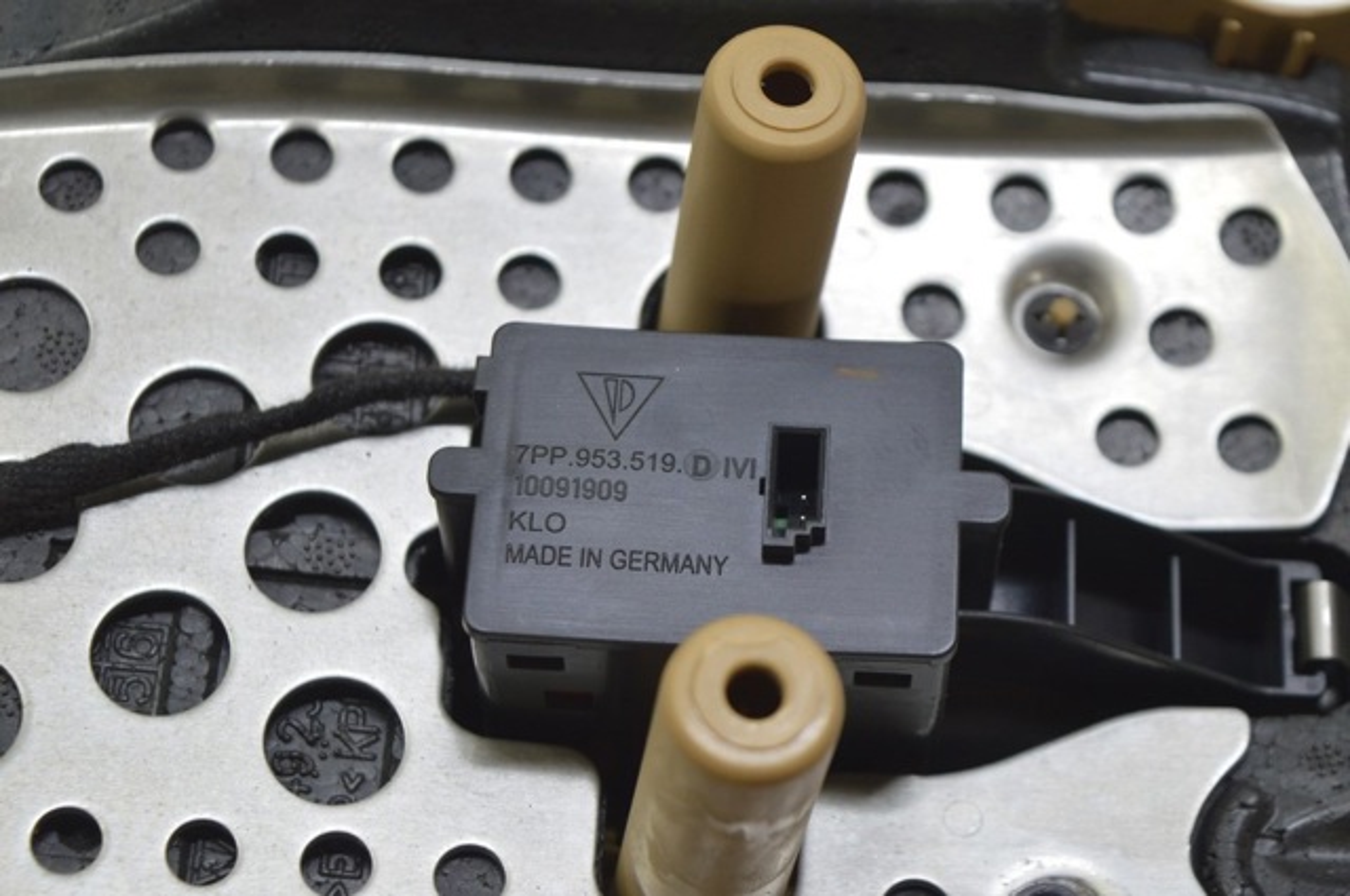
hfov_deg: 24.6
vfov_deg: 16.5
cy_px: 448
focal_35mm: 82
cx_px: 675
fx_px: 3090
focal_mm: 55
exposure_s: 1/20
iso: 400
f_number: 5.6
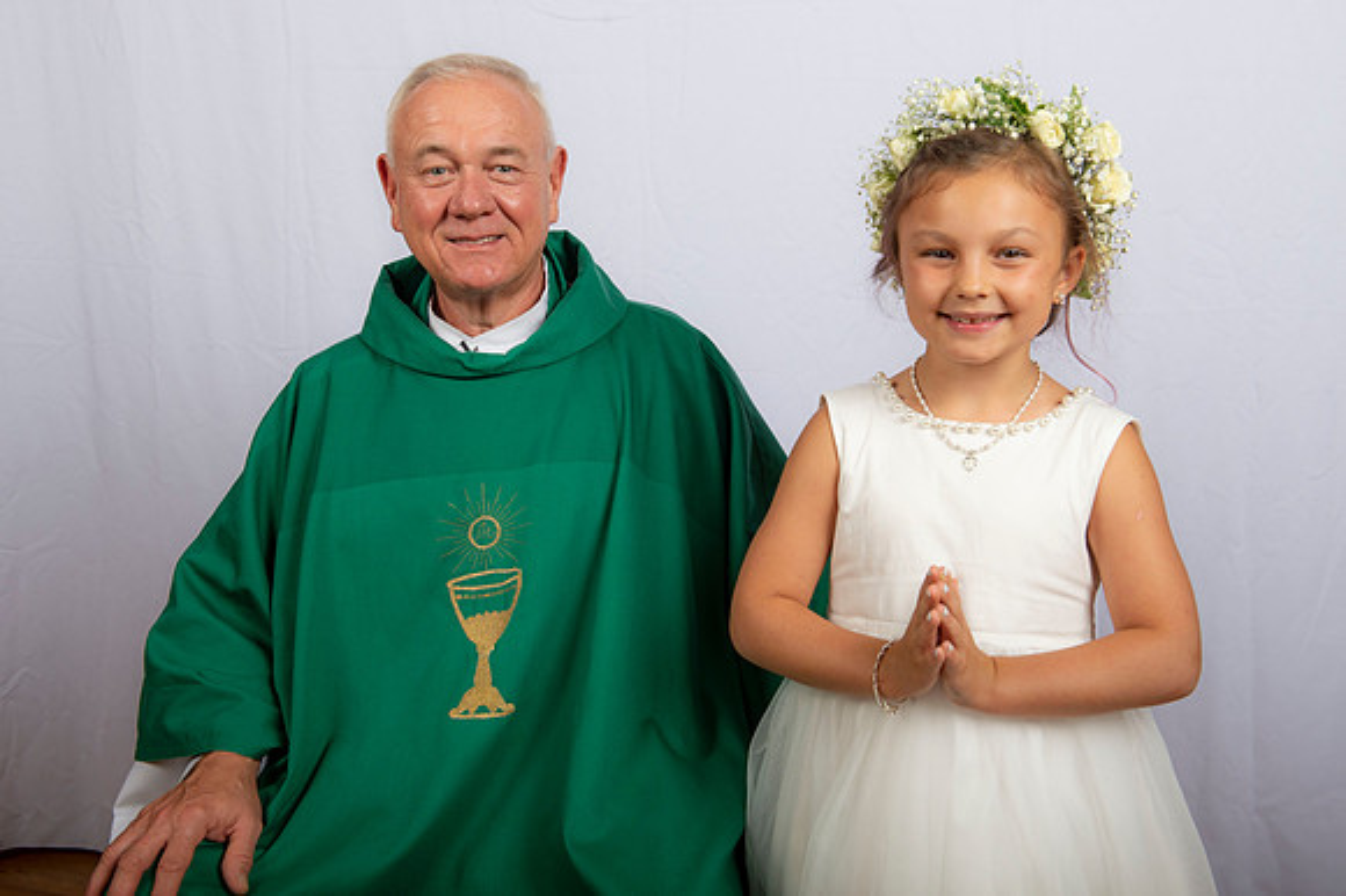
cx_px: 673
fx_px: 1681
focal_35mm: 45
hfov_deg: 43.6
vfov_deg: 29.8
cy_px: 448
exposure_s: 1/200
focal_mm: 45
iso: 320
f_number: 8
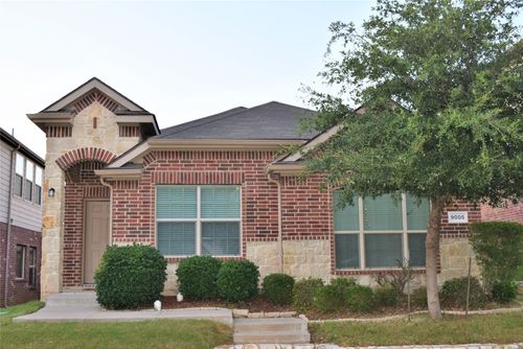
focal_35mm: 33
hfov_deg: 57.2
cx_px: 262
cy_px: 174
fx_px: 480
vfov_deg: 40.0
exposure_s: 1/100
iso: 800
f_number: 5
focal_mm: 22
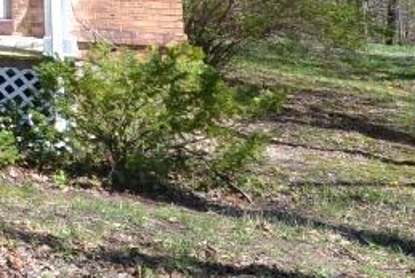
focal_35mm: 77
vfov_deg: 16.1
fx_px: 888
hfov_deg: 19.1
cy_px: -152
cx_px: -357
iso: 110
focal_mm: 13
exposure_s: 1/125
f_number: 5.6
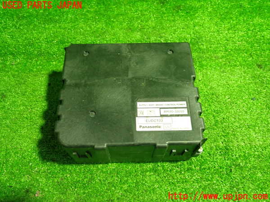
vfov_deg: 46.8
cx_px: 135
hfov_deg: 60.0
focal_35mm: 30
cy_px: 101
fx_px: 234
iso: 500
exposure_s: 1/30
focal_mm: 5.4
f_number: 2.3
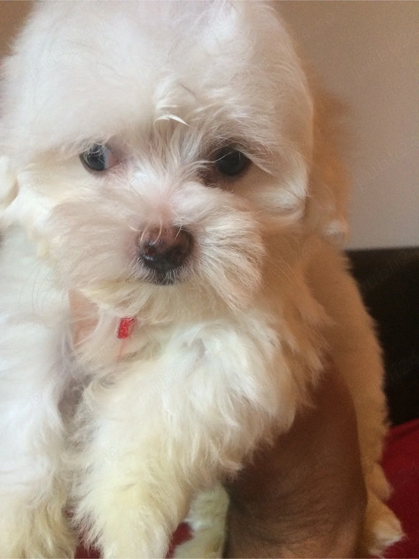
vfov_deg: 61.7
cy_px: 280
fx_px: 468
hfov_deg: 48.2
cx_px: 210
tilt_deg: -15.4
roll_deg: +0.3
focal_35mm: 29
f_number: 2.2
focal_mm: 4.15
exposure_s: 1/30
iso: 200
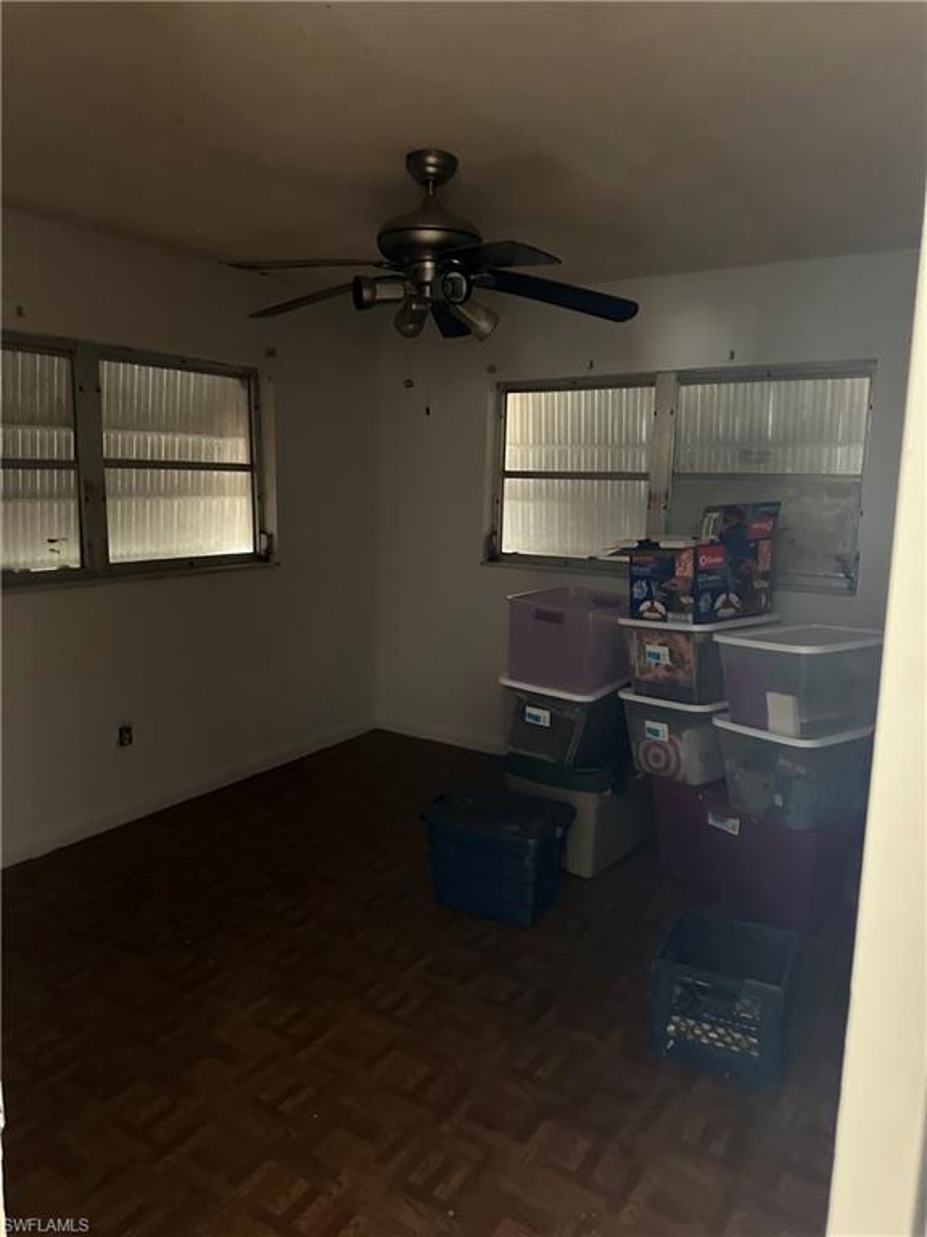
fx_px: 857
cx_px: 464
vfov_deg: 71.6
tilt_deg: -9.3
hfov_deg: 56.8
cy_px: 618
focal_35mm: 24
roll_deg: -0.7
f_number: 1.78
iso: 1250
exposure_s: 1/30
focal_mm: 6.86
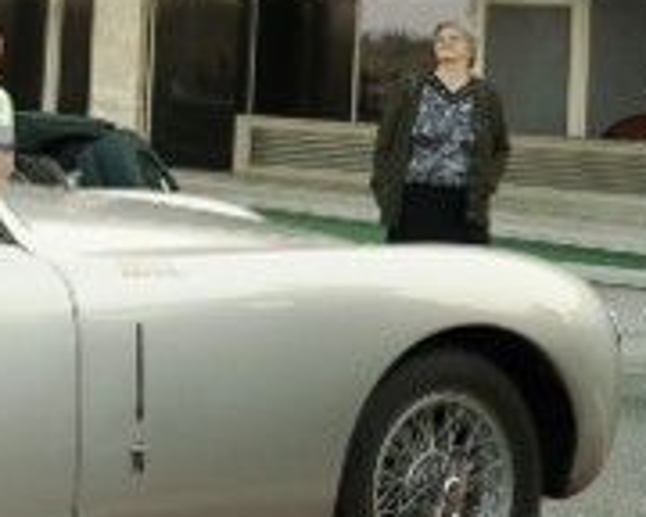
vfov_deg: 18.2
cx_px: -269
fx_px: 1568
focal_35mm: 82
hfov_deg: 20.5
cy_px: -13
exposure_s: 1/160
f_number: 5.6
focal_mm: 25
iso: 500
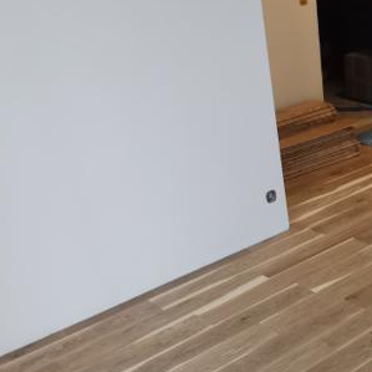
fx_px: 620
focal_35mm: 51
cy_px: 371
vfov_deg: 31.0
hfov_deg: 30.6
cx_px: 384
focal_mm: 2.35
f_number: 2.2
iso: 125
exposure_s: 1/50
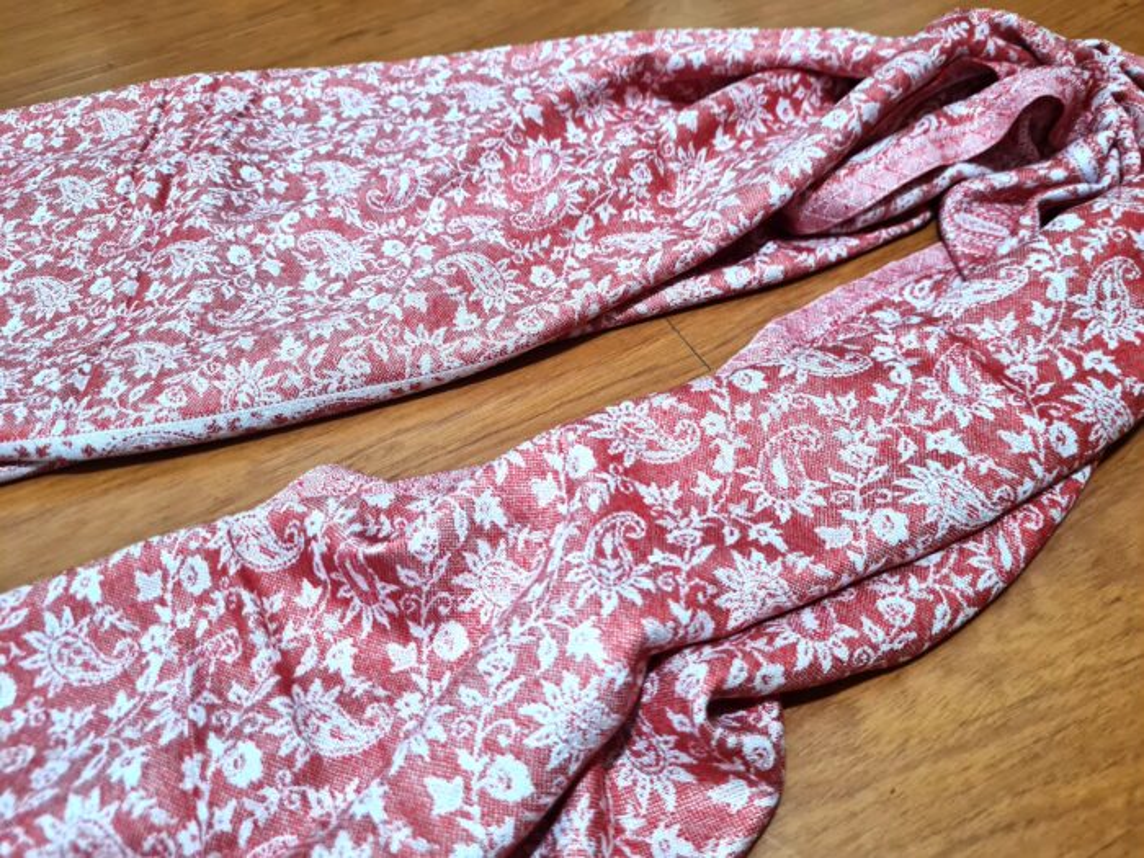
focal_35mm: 26
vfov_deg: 53.1
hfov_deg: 67.3
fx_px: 859
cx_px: 572
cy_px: 429
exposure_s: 1/30
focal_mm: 5.4
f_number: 1.8
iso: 500
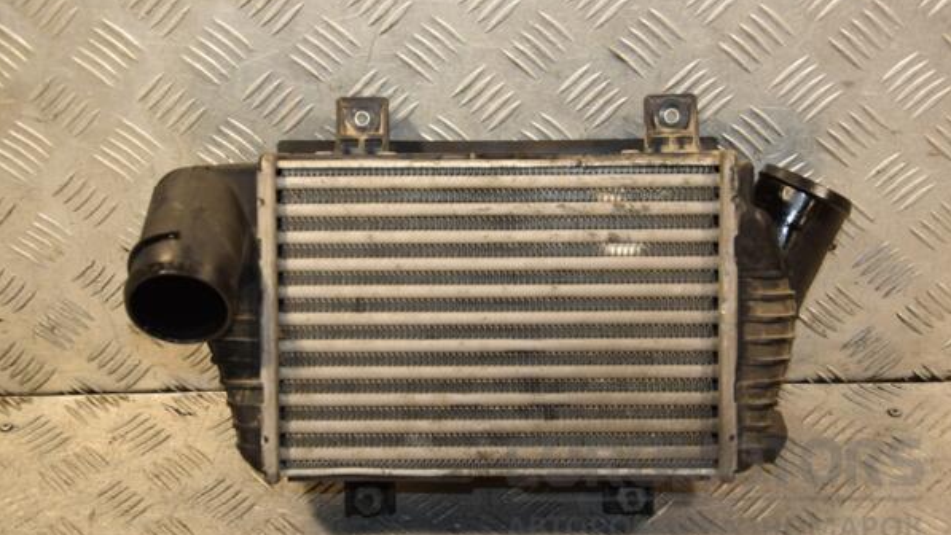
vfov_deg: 20.1
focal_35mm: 60
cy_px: 250
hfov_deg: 34.9
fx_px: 1513
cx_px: 476
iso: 800
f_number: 5
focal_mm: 38
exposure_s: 1/160
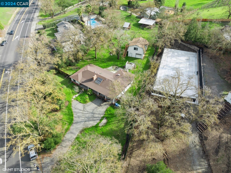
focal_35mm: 24
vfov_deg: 56.8
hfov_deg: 71.6
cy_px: 86
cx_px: 116
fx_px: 160
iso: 110
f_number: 2.8
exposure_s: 1/100
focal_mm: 12.29
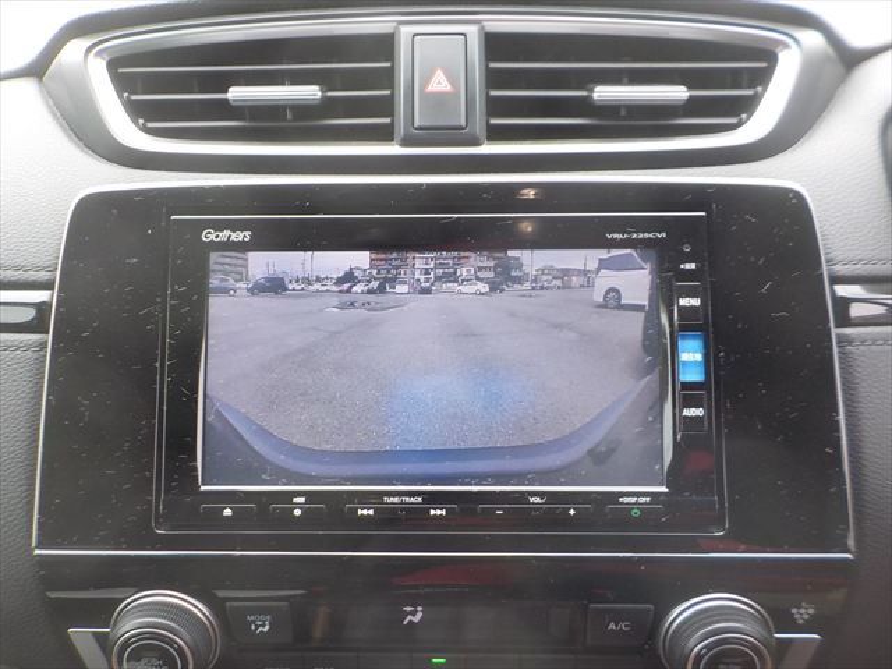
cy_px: 334
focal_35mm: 30
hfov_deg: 60.0
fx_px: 773
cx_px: 446
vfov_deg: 46.8
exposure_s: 1/60
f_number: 3.3
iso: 125
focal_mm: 4.1
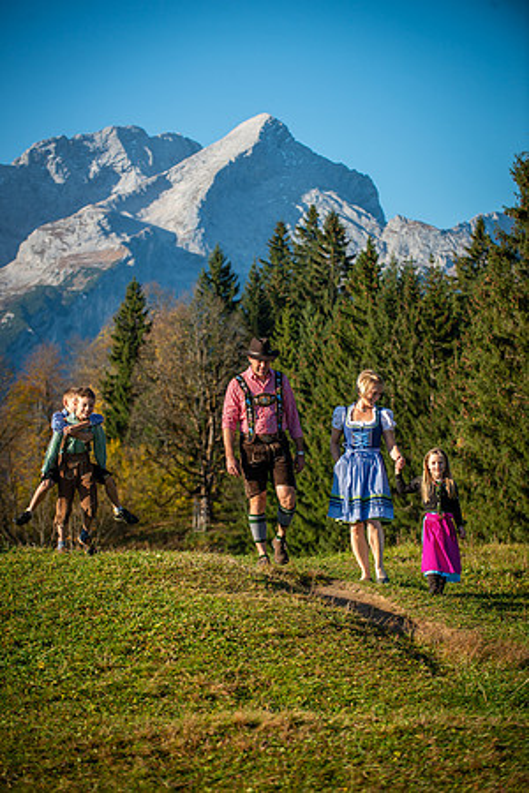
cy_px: 396
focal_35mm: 116
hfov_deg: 11.8
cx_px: 264
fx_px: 2557
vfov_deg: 17.6
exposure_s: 1/1250
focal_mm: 116
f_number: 5
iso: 200
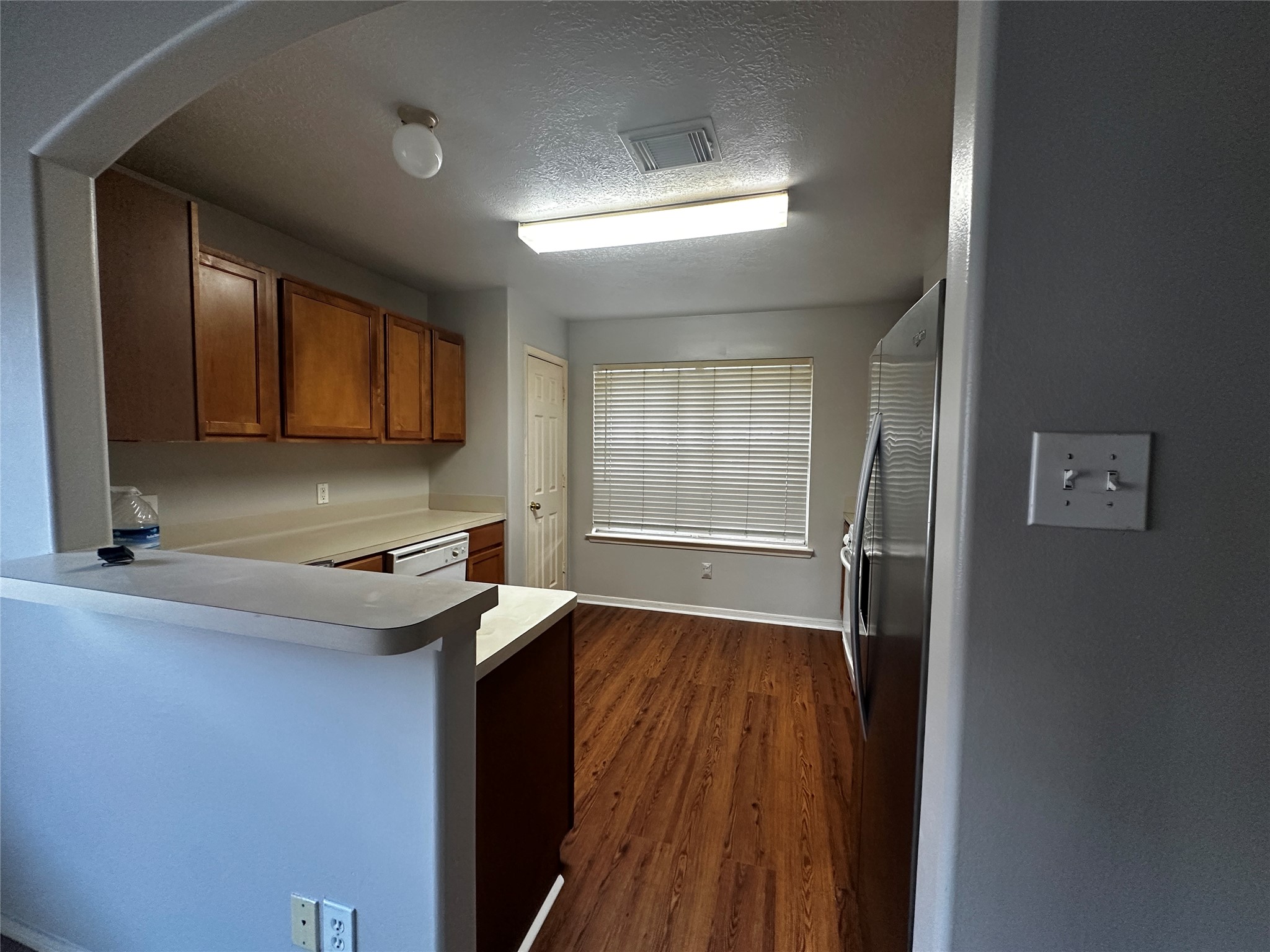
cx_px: 635
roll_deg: -1.3
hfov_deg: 102.1
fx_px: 514
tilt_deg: -3.6
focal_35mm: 14
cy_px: 476
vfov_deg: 85.7
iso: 320
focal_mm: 2.22
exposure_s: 1/60
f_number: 2.2
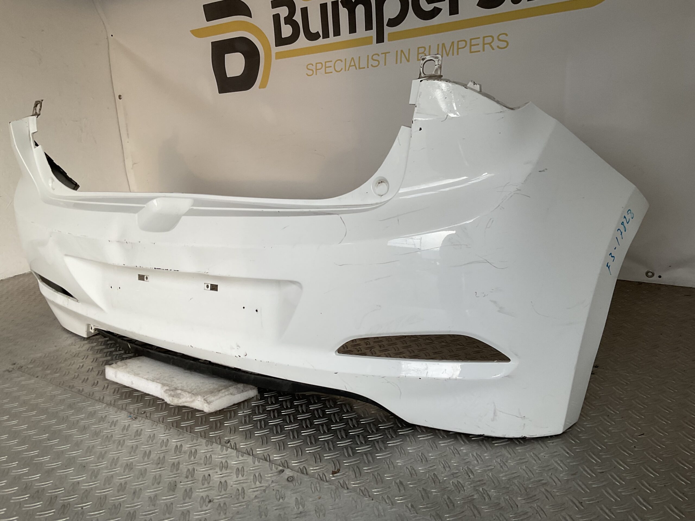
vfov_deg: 48.2
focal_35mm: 29
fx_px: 582
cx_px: 348
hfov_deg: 61.7
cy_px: 260
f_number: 1.8
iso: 32
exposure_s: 1/120
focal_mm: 3
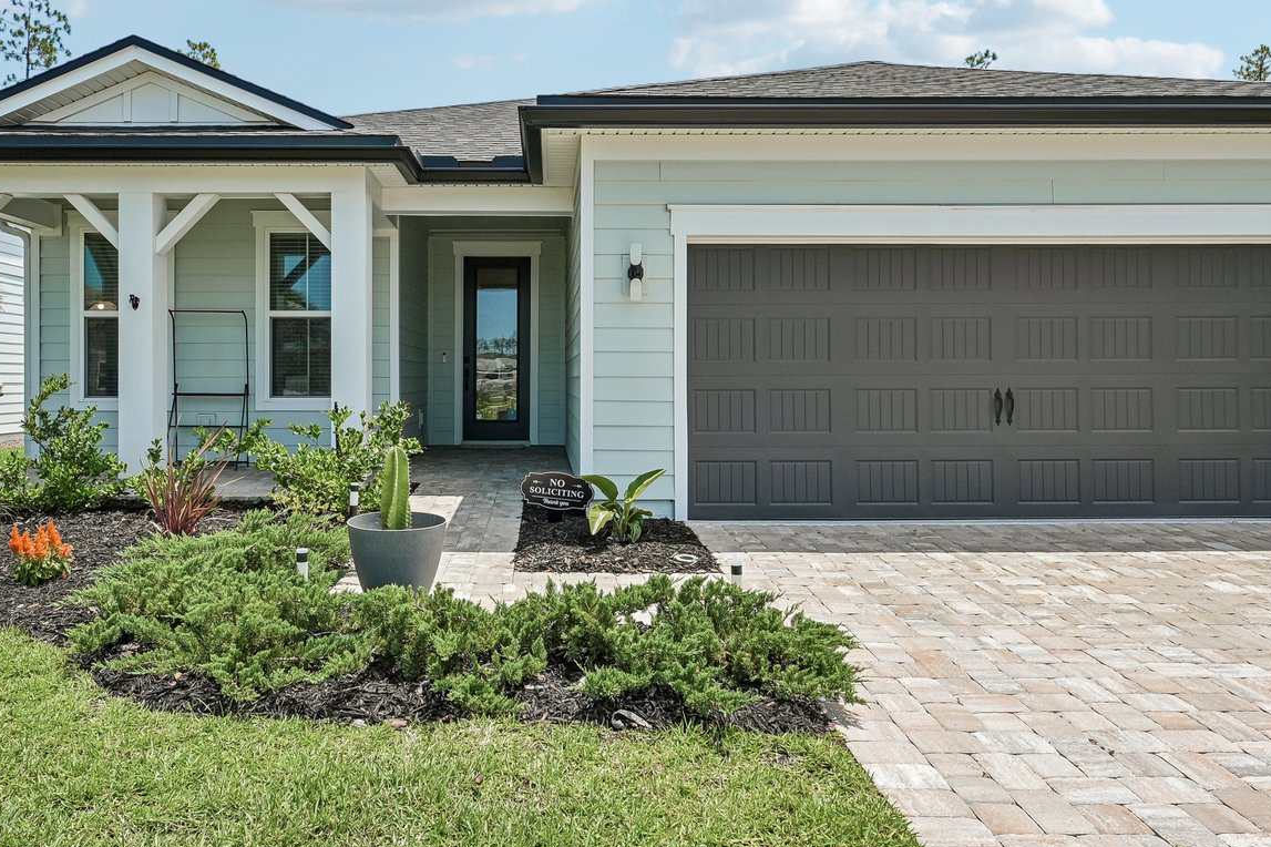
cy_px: 402
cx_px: 541
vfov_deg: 51.2
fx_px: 882
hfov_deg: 71.1
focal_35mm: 25
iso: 100
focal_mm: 14
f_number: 8
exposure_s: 1/250
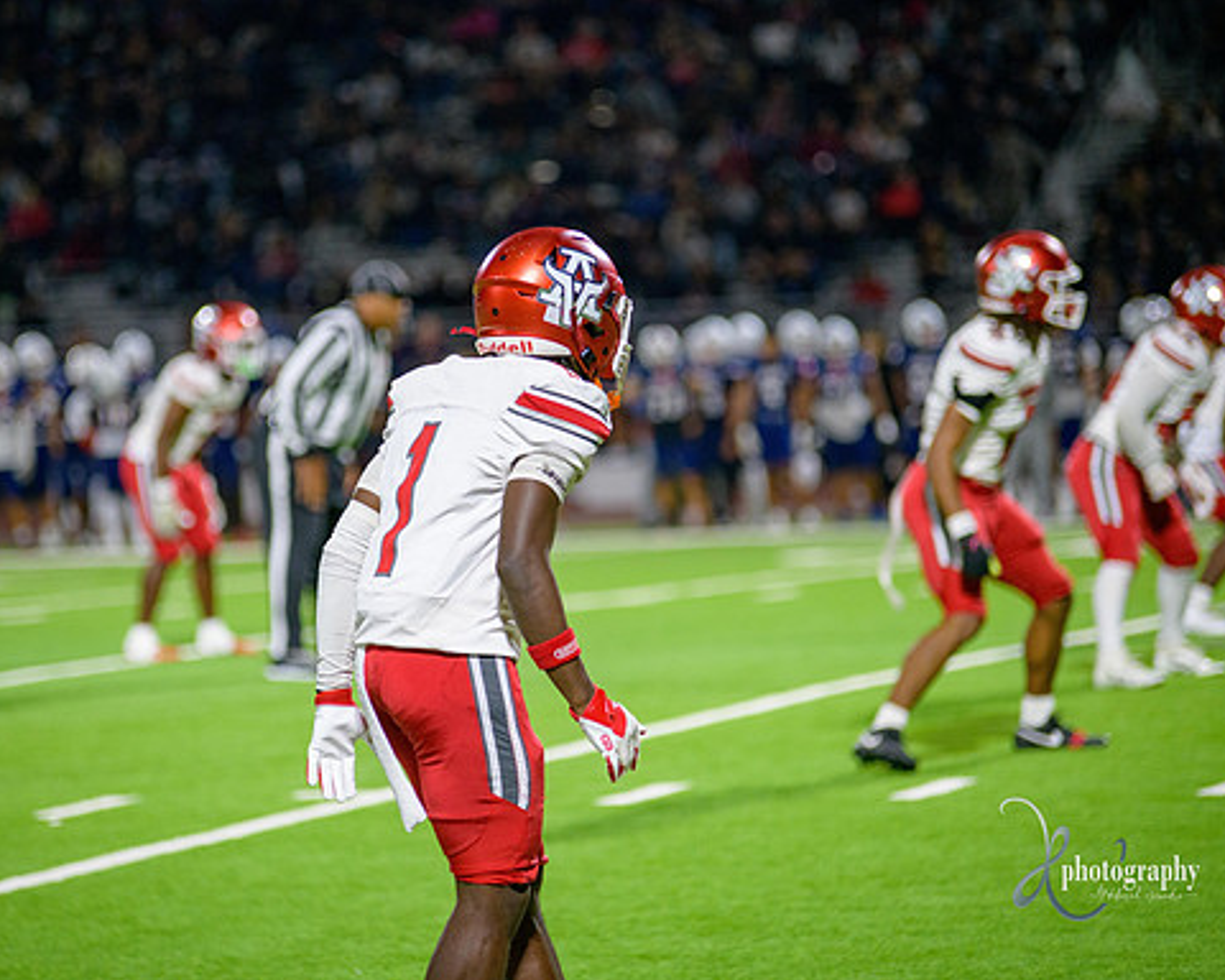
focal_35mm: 187
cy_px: 491
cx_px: 533
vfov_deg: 8.3
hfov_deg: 10.3
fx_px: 6780
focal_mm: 165
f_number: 2.8
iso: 2000
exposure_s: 1/320
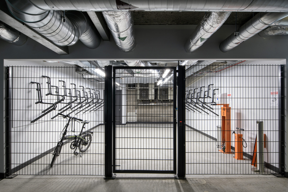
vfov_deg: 64.5
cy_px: 96
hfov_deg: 86.9
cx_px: 144
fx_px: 152
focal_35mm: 19
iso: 160
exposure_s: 1
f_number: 11
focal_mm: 19
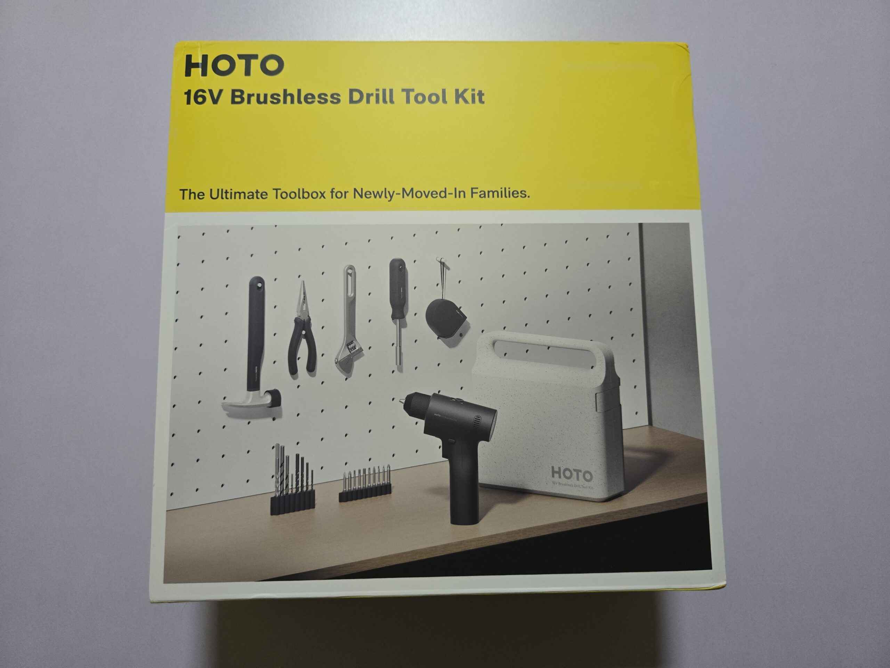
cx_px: 445
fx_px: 591
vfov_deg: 58.9
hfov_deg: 73.9
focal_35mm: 23
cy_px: 334
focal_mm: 5.4
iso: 250
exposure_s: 1/100
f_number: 1.8
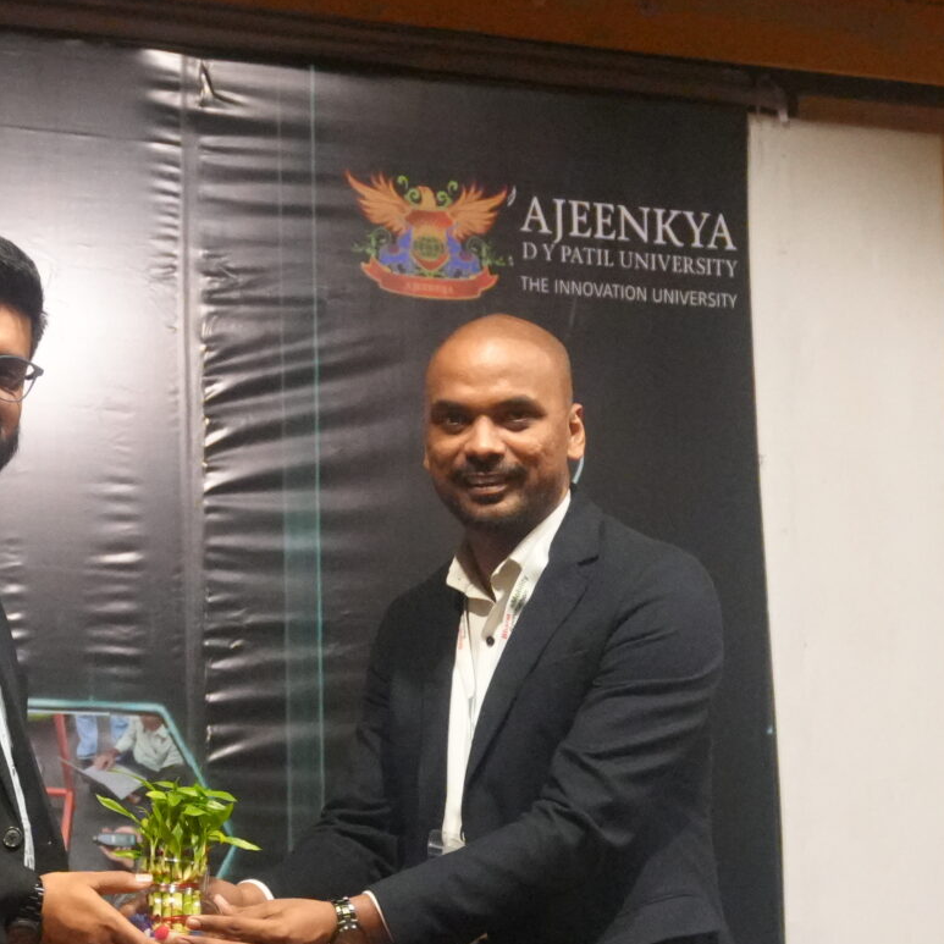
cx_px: 116
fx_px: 3777
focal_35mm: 122
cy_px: 617
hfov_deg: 14.1
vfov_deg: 14.2
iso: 6400
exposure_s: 1/125
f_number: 4.5
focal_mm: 29
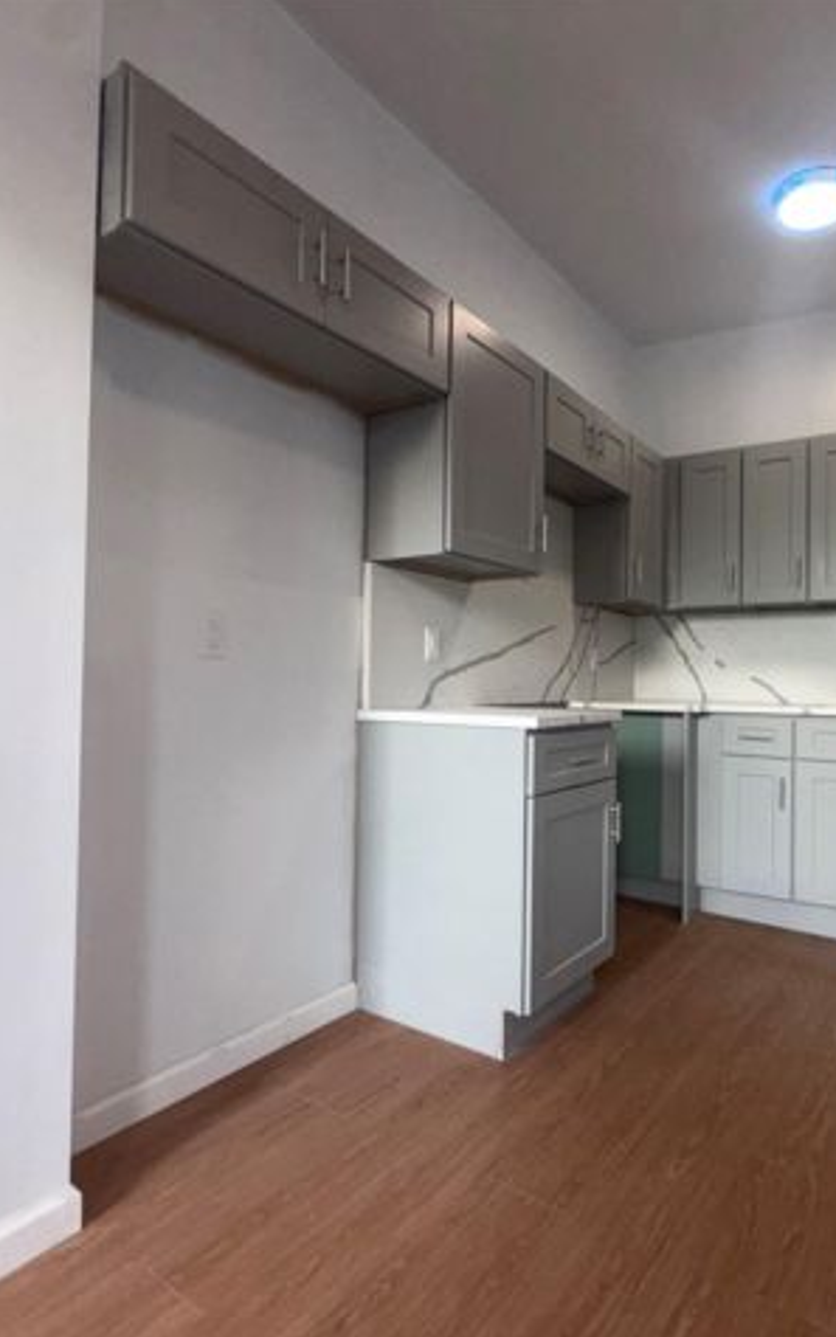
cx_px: 557
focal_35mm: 20
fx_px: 729
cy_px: 664
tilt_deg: +1.8
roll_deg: -0.7
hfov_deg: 58.3
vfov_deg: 85.1
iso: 100
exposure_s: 1/120
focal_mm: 2.22
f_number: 2.2
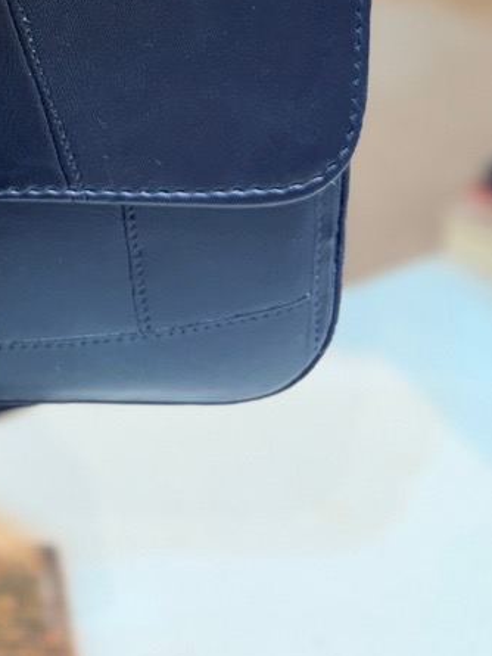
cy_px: -279
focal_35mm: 69
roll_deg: +0.5
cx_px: -110
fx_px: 1307
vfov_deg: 23.5
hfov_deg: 19.9
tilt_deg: -3.4
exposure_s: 1/100
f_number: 1.78
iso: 160
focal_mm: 6.76
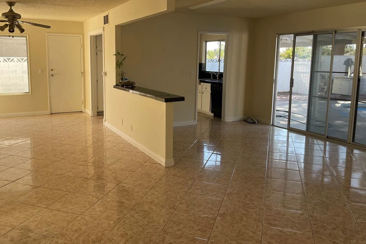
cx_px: 158
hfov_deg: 60.1
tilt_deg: -8.4
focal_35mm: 31
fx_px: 315
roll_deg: -0.4
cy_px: 99
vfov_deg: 42.1
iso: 32
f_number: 1.6
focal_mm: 5.1
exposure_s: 1/200
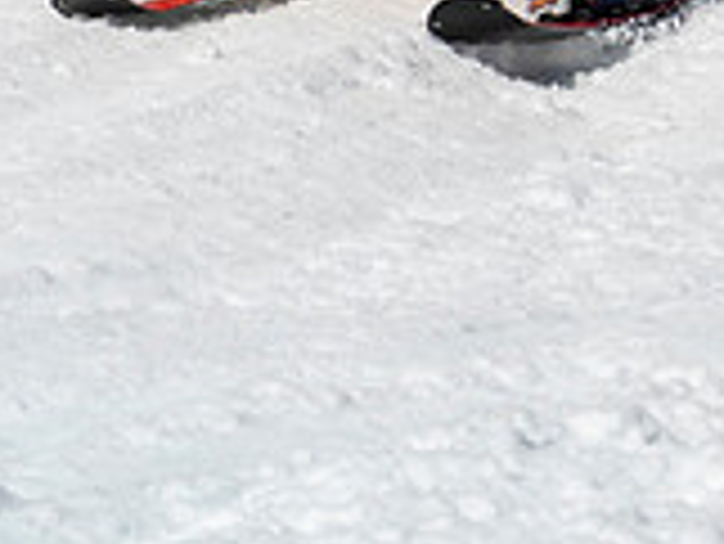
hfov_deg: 0.7
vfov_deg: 0.5
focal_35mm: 2919
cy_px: -457
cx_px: 316
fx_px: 61097
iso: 200
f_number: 8
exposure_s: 1/2000
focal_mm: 400
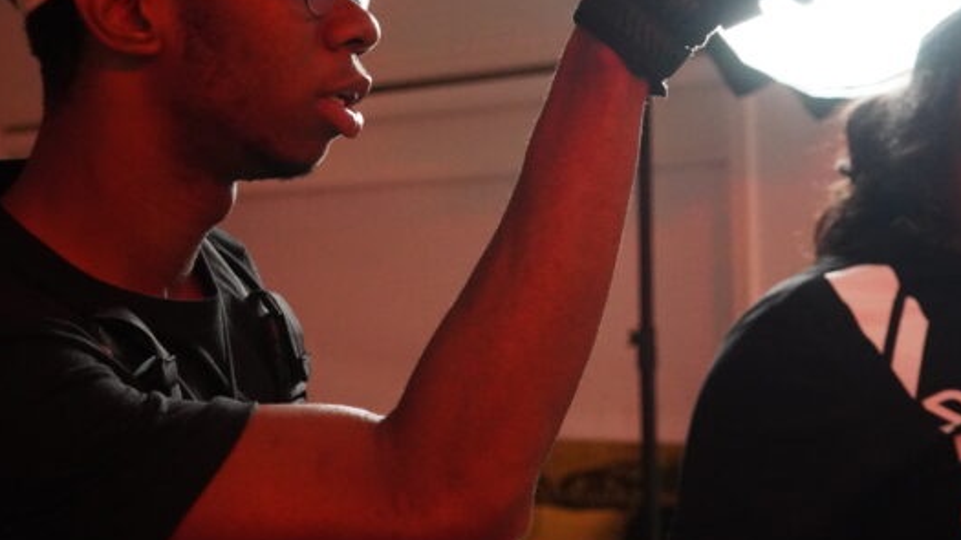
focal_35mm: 69
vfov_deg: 17.4
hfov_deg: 30.5
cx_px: 597
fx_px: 1758
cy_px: 156
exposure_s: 1/160
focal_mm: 30
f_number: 3.5
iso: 5000
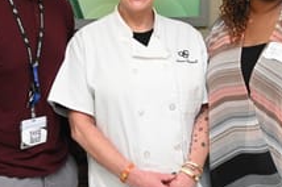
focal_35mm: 71
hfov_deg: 28.5
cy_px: 33
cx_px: 129
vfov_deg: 18.9
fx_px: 555
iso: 3200
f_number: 8
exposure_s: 1/125
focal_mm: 38
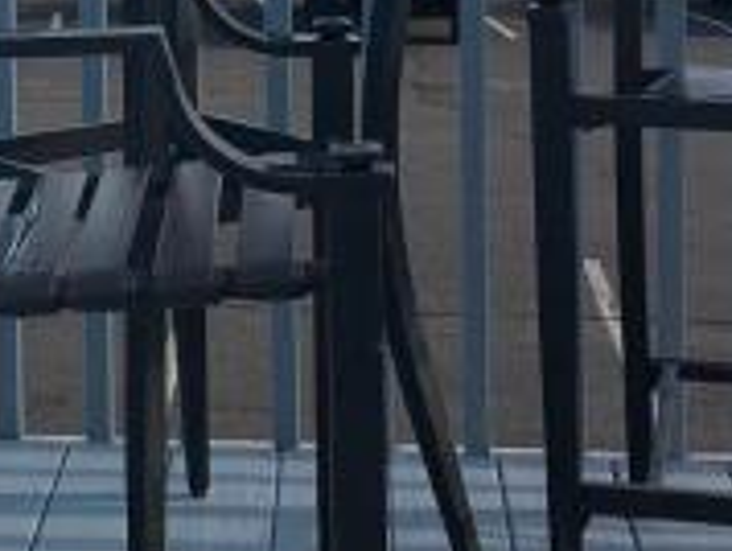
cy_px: -127
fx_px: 2393
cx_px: -16
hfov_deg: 17.0
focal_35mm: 113
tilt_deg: -3.4
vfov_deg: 12.8
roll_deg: +0.0
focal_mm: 3.99
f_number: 1.8
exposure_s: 1/1453
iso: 20
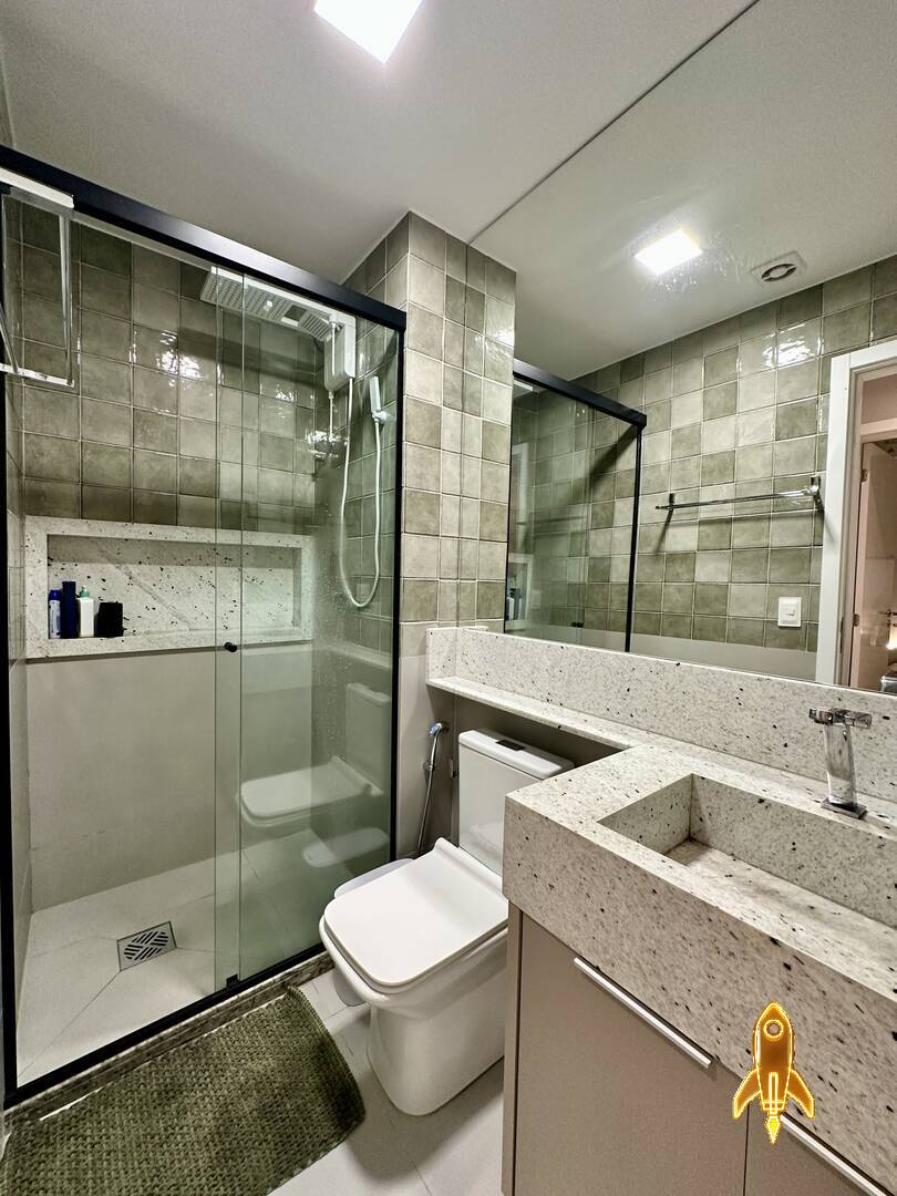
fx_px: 484
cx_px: 448
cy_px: 598
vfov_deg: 102.1
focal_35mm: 14
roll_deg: -2.1
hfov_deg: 85.7
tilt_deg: -1.3
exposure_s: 1/60
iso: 250
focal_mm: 2.22
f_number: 2.2
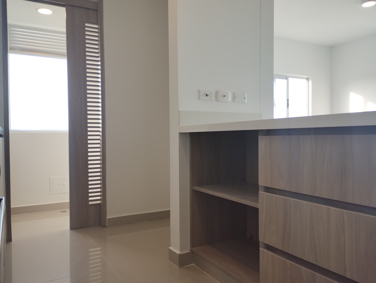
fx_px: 305
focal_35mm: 28
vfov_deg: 49.9
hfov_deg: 63.4
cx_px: 188
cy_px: 142
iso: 166
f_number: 1.8
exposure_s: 1/120
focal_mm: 4.27
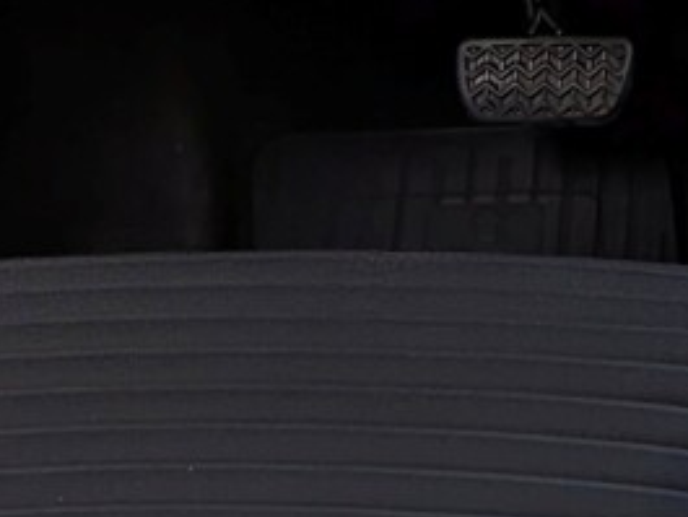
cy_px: -486
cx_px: 1101
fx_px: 2883
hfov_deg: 12.7
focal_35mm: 145
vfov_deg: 9.6
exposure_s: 1/141
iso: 30
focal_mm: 4.53
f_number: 1.7
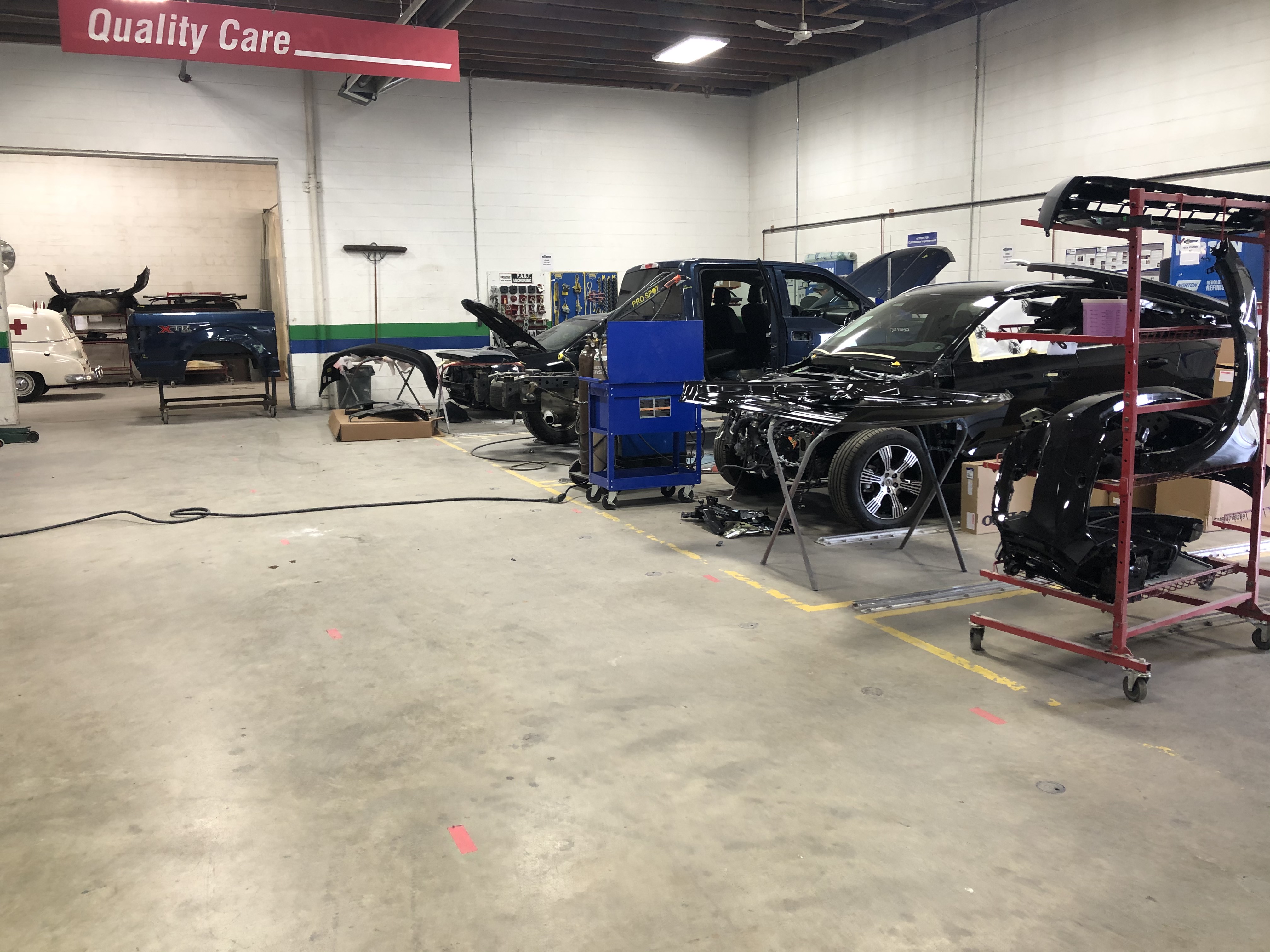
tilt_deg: -9.0
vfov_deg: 49.7
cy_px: 476
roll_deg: +1.3
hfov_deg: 63.4
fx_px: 1027
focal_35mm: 28
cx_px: 635
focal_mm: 3.99
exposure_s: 1/20
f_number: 1.8
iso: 40
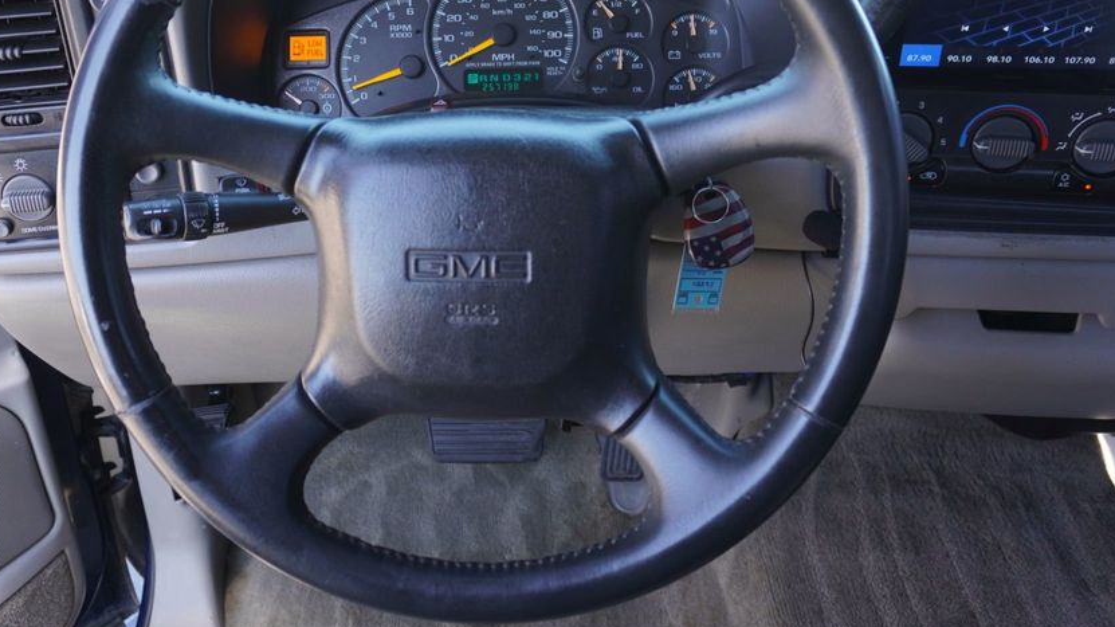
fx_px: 916
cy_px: 201
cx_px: 476
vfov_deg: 37.3
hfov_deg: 62.3
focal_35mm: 31
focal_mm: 16
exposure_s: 1/60
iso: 200
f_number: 4
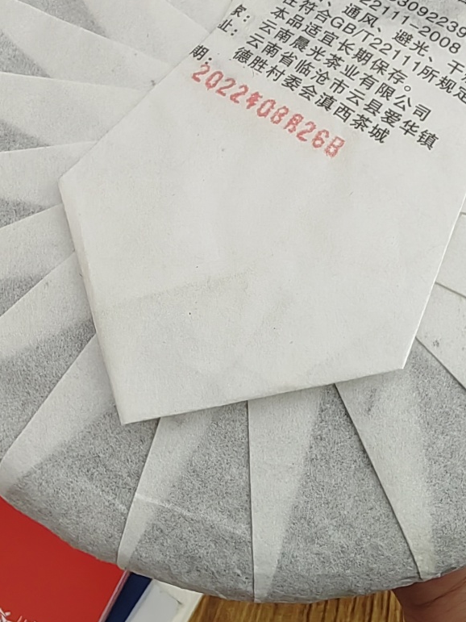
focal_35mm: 36
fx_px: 646
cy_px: 259
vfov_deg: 51.1
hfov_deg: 39.5
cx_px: 270
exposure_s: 1/50
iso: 64
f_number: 2.2
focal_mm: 1.68
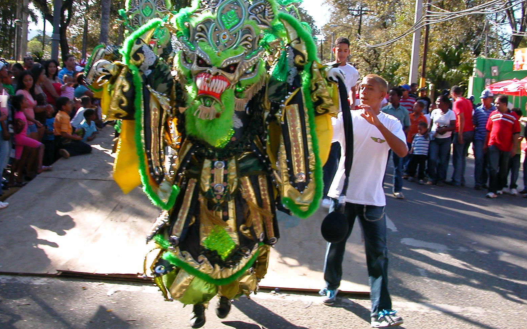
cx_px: 261
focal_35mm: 40
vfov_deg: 32.0
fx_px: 574
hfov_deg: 49.3
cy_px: 160
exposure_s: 1/173
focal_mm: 5.6
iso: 100
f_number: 4.5
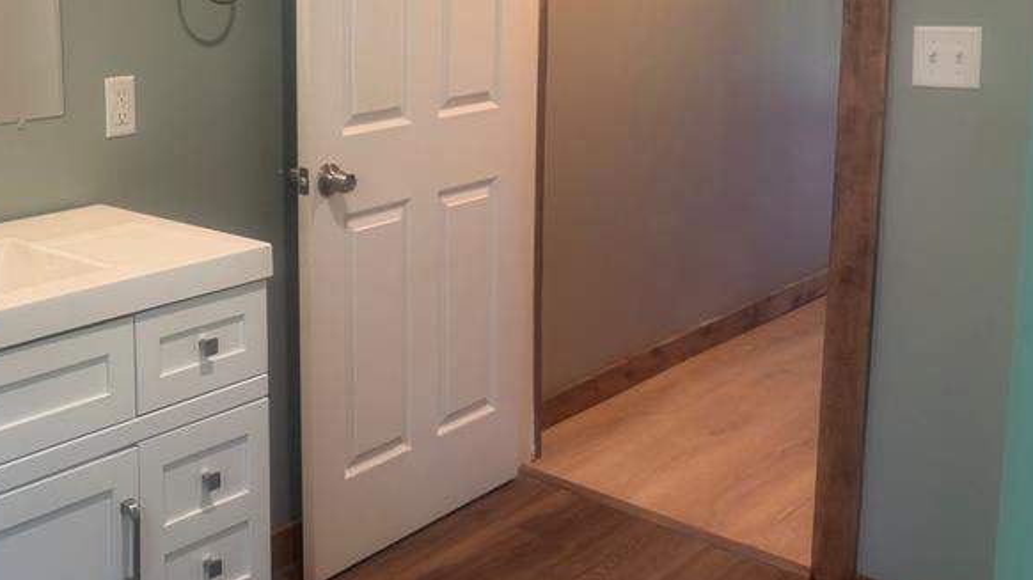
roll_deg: +1.7
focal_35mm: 46
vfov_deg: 25.6
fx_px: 1260
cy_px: 140
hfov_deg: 42.5
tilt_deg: -9.0
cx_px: 202
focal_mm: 6.76
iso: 125
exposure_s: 1/60
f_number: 1.78
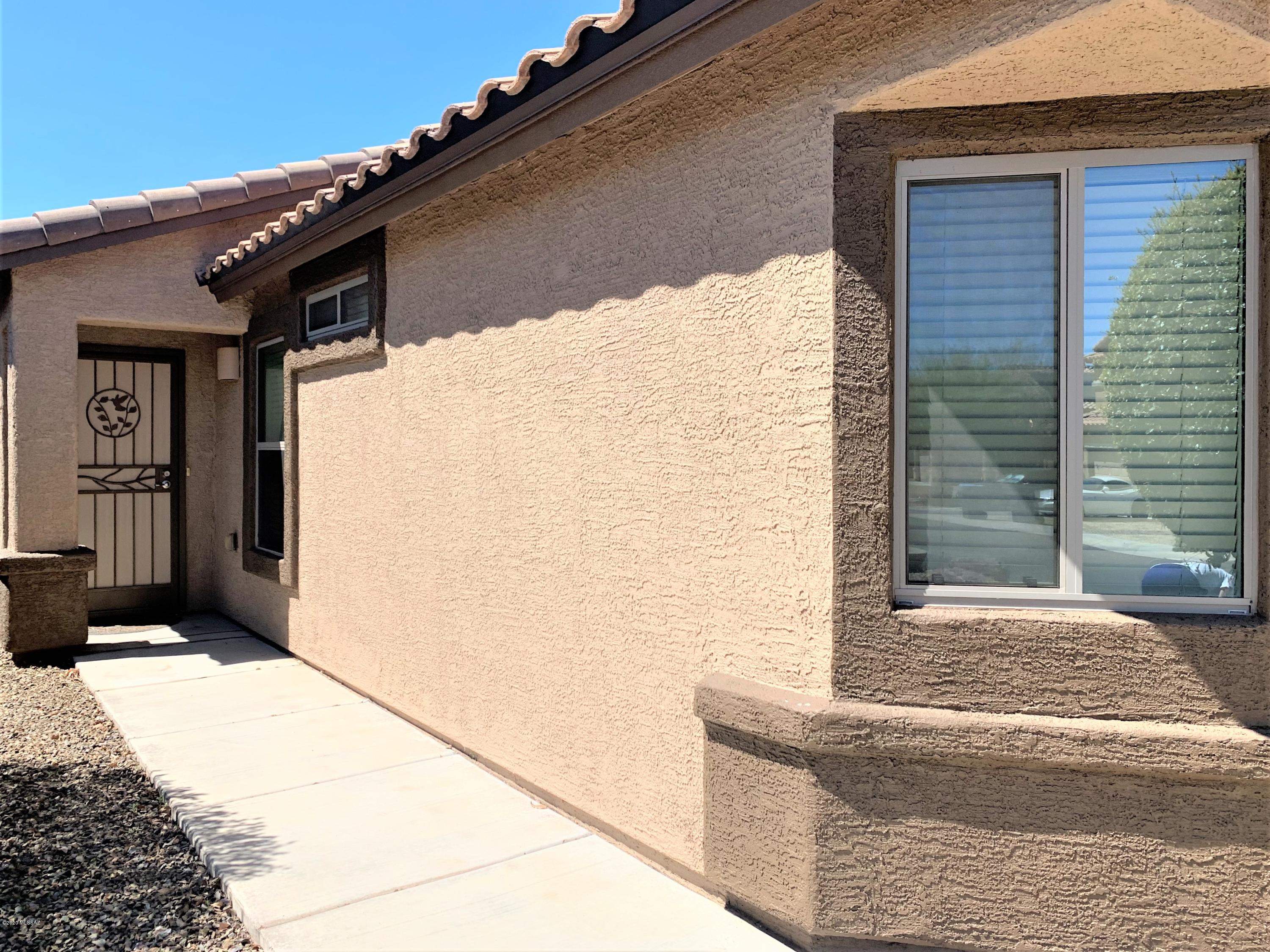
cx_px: 635
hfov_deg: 67.3
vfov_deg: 53.1
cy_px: 476
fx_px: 954
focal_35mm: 26
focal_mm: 4.25
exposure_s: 1/2208
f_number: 1.8
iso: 25
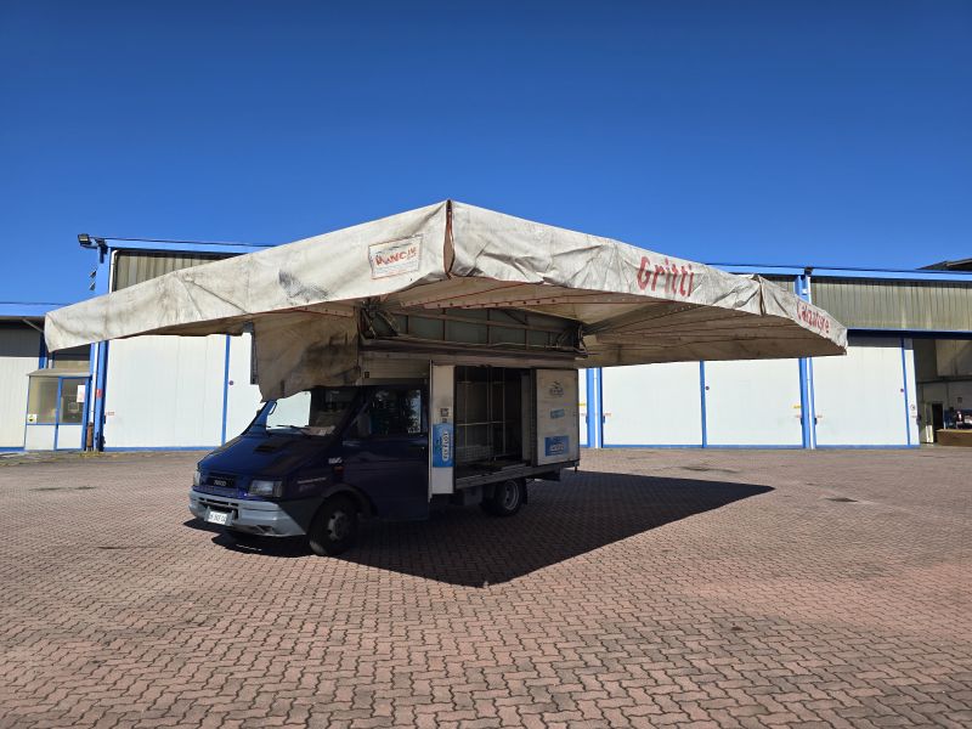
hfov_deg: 73.9
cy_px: 364
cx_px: 486
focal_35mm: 23
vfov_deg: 58.9
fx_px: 646
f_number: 1.7
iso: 12
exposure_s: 1/1055
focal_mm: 6.3
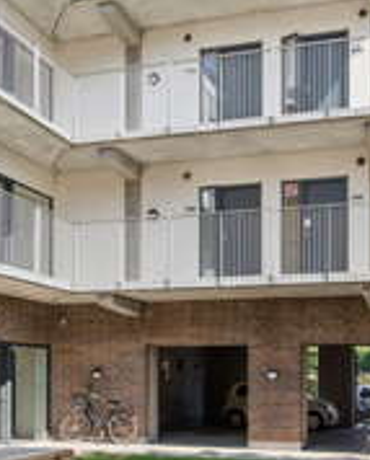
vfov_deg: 41.7
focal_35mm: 43
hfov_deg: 34.1
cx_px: 282
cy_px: 333
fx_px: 589
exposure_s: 1/40
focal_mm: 13
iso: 200
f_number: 8
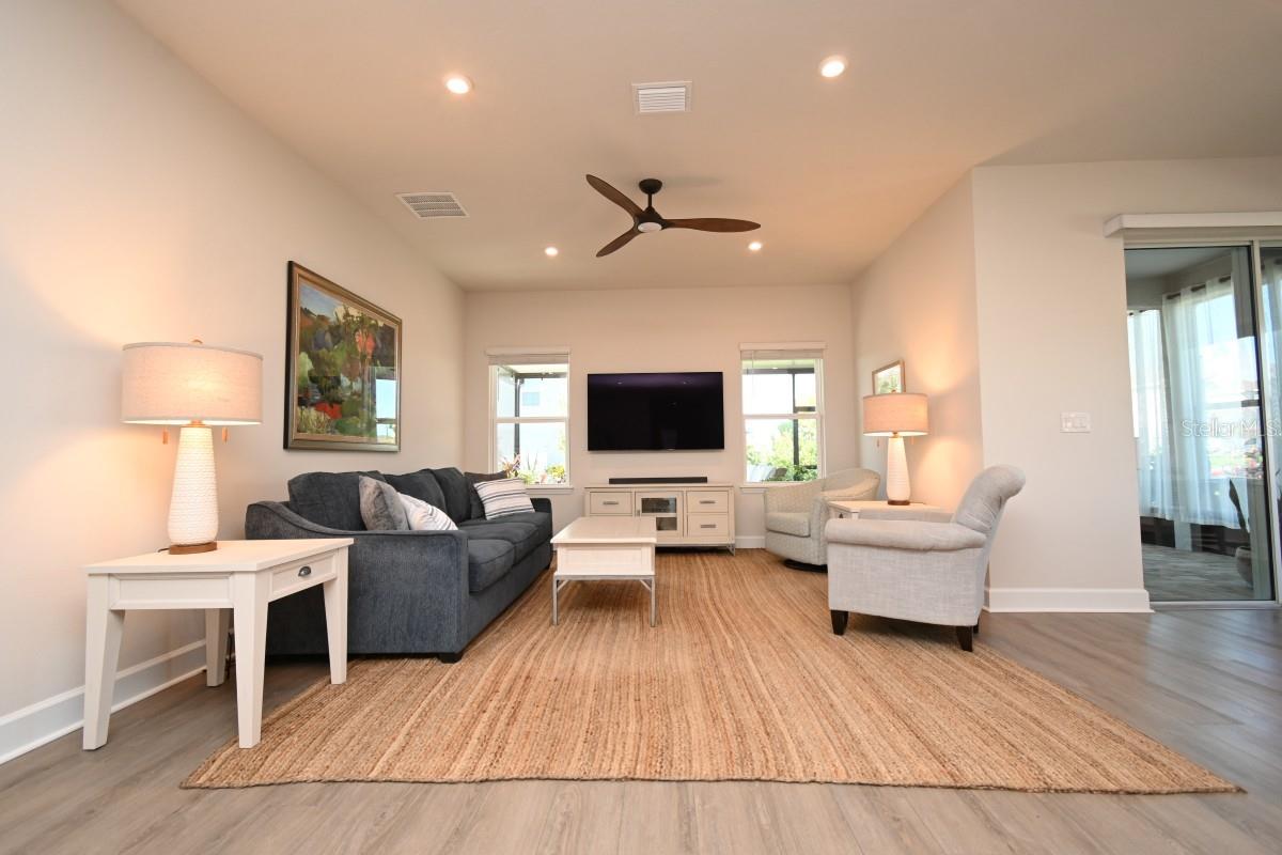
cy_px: 428
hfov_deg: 100.4
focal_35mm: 15
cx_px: 641
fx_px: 534
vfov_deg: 77.3
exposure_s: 1/60
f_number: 4.5
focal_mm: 10
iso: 400
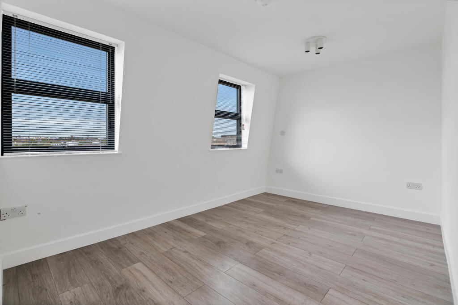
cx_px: 229
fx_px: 204
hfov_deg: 96.7
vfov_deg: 73.8
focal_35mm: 16
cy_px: 152
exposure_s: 1/30
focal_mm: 16
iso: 320
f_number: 8
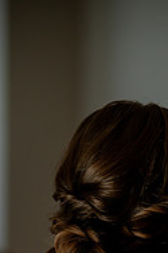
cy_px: 295
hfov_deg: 5.2
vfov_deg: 7.8
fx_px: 1844
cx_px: 120
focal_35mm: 263
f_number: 2.8
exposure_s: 1/320
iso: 400
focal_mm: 110
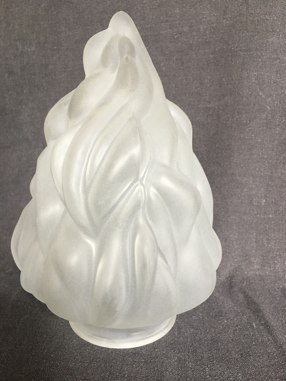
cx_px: 143
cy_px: 190
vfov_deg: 61.7
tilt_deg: -13.7
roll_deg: -0.5
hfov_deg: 48.2
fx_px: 319
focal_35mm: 29
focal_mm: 4.15
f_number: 2.2
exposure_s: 1/33
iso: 125
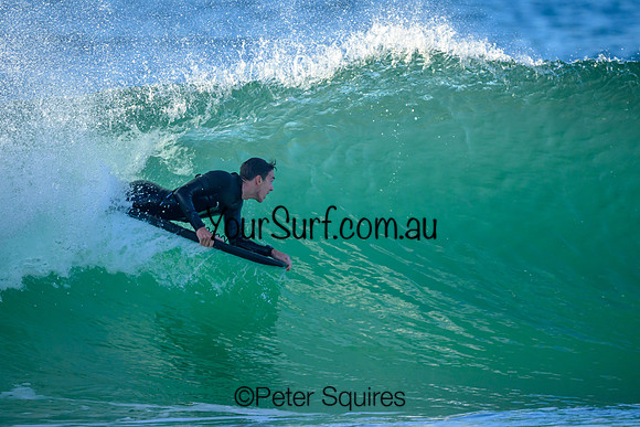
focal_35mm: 986
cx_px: 263
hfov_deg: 2.1
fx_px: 17541
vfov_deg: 1.4
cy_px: 164
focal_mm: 800
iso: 900
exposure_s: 1/2000
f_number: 6.3
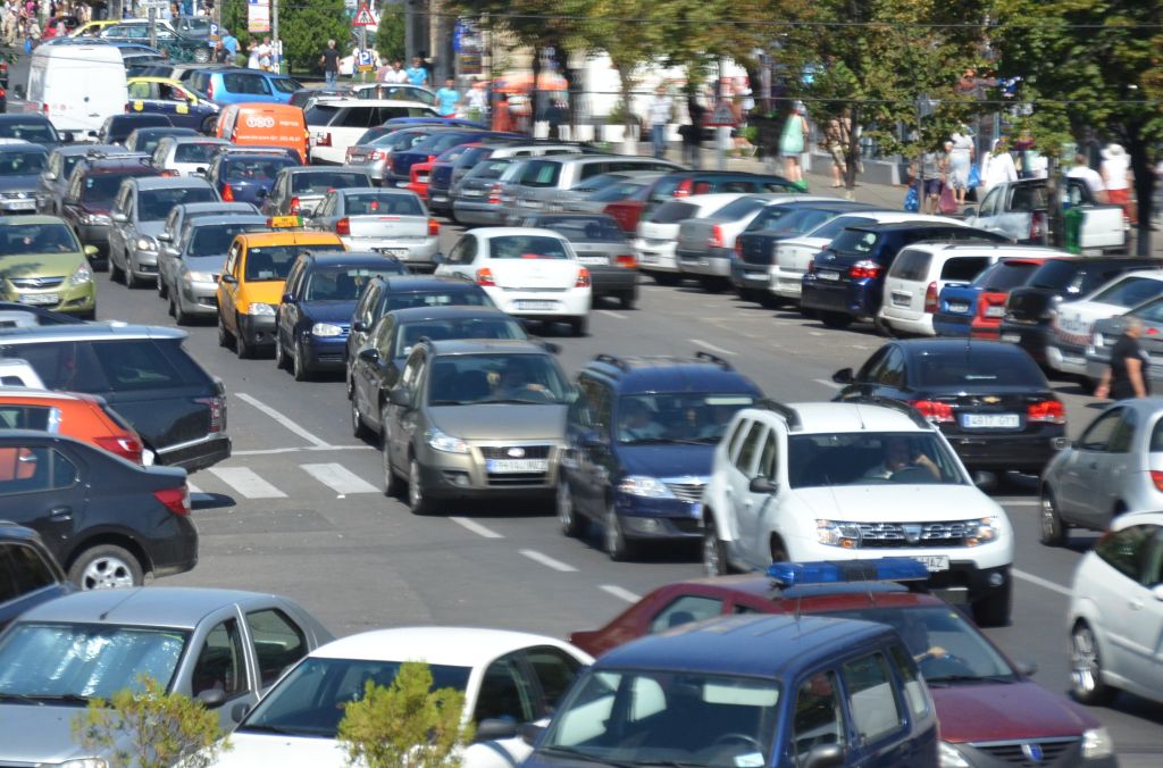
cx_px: 582
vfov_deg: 8.7
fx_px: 5072
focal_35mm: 158
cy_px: 384
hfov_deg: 13.1
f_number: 5.6
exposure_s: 1/2500
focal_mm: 105
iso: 640
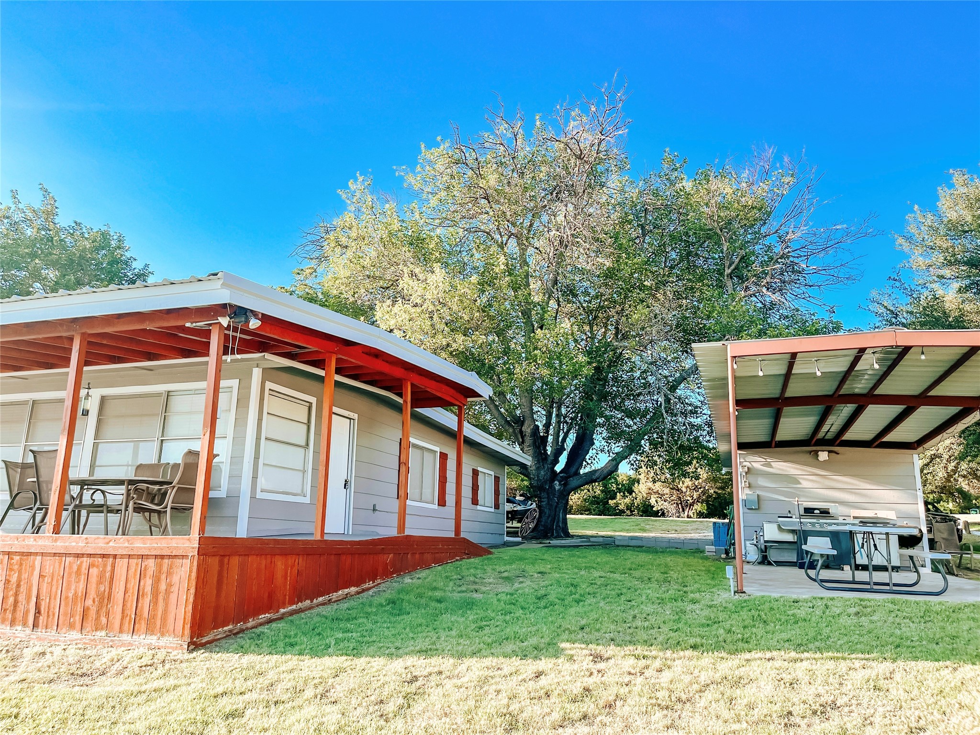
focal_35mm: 26
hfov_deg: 67.3
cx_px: 490
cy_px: 368
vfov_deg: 53.1
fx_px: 736
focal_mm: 5.1
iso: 50
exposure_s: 1/900
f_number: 1.6
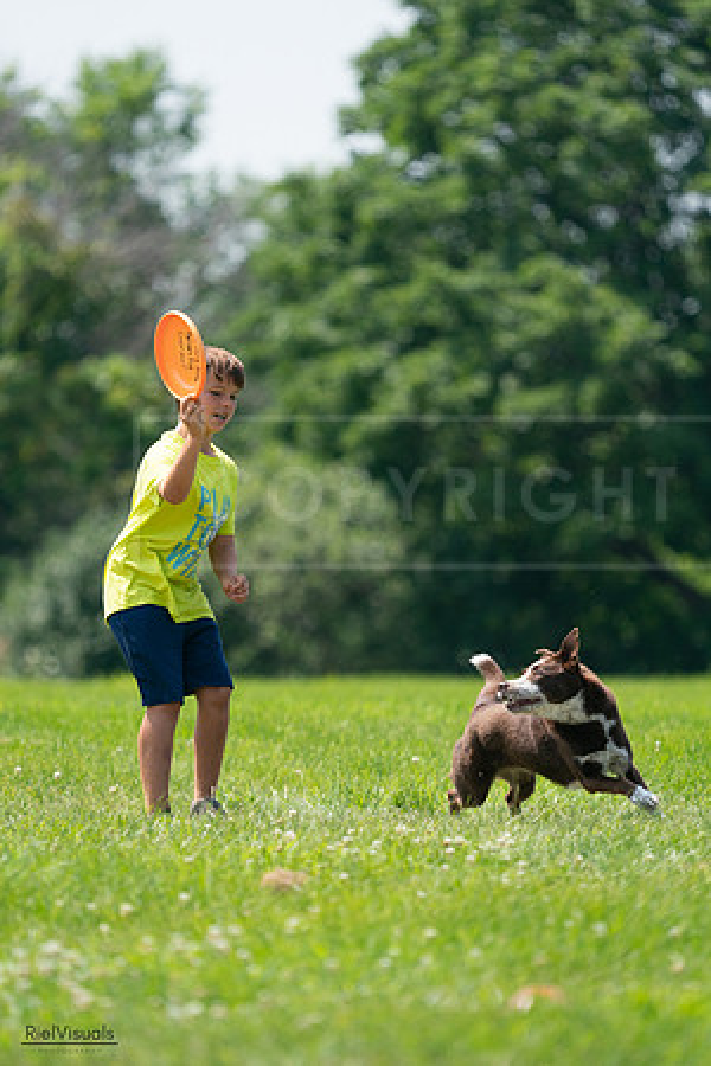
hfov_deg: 3.5
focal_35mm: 397
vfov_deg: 5.2
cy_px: 533
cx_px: 356
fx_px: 11760
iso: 1250
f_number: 6.3
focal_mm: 397
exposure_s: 1/4000
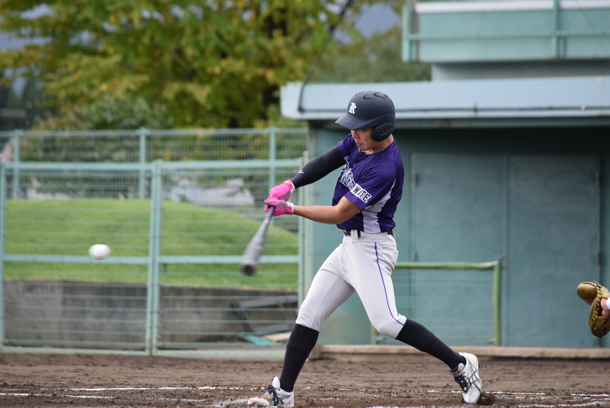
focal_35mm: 360
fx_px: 6105
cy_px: 204
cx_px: 305
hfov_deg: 5.7
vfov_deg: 3.8
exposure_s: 1/1000
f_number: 5.3
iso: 800
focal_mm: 240
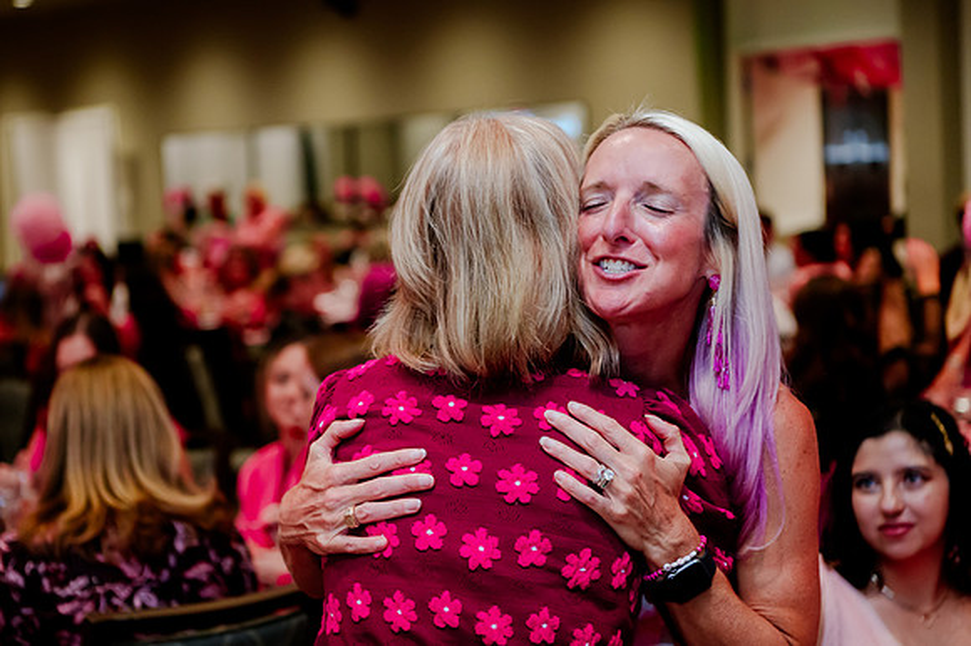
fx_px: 2188
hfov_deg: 25.0
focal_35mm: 81
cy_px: 303
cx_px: 408
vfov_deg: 16.8
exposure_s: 1/160
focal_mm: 70
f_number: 3.5
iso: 2500
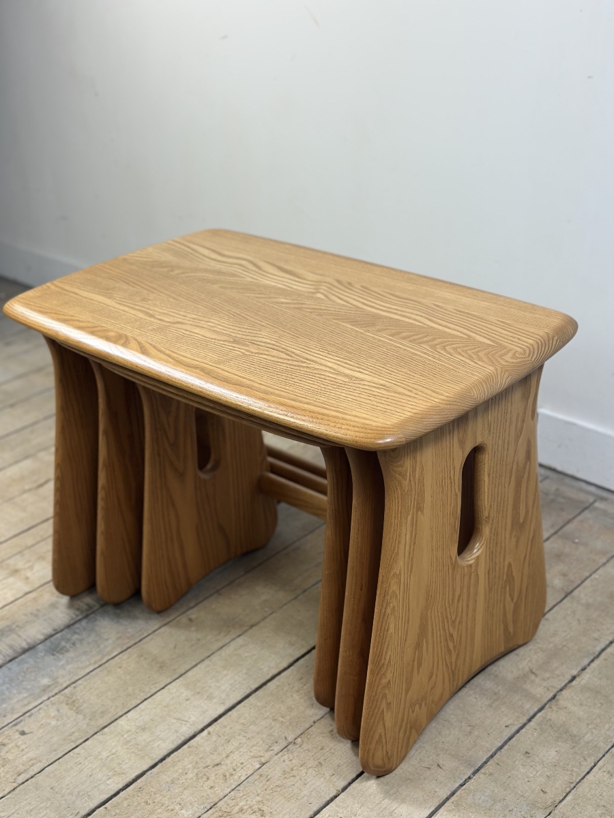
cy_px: 409
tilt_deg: -25.7
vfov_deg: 39.7
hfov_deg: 30.3
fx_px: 1135
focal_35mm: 48
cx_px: 307
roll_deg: +2.0
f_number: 1.78
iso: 80
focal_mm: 6.86
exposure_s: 1/134
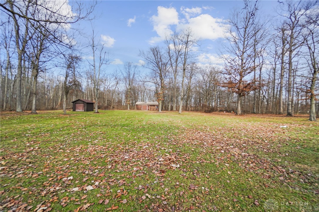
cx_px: 160
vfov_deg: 77.3
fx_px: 133
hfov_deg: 100.4
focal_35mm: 15
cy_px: 106
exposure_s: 1/350
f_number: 5.6
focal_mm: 10
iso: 125
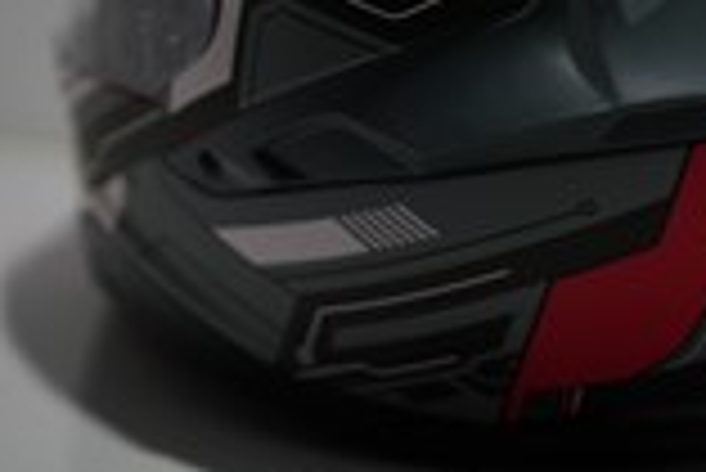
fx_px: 4259
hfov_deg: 9.4
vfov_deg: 6.3
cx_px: 594
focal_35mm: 217
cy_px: 25
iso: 100
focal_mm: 85
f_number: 1.4
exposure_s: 1/3200
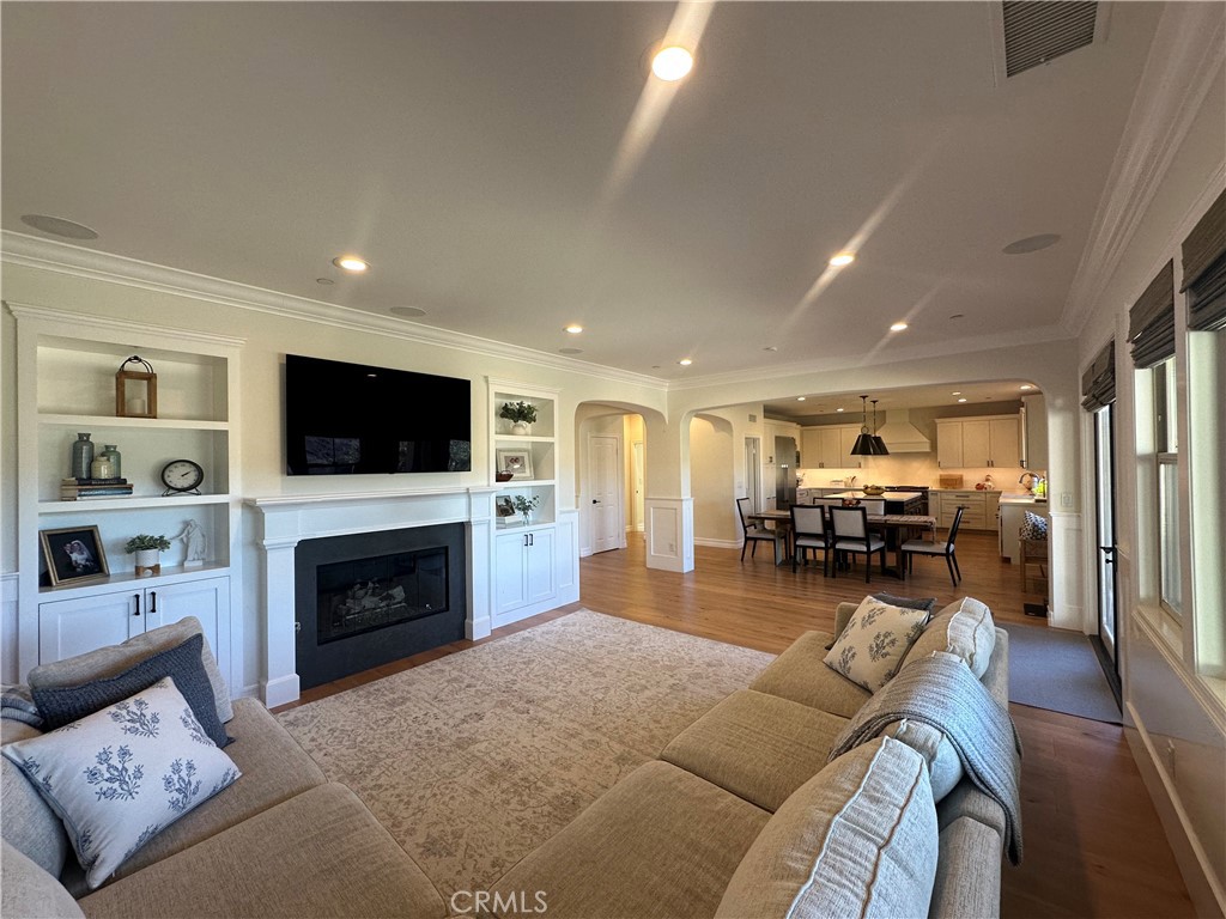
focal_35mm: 14
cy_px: 460
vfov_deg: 85.7
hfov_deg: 102.1
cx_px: 613
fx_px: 496
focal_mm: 2.22
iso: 125
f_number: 2.2
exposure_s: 1/120
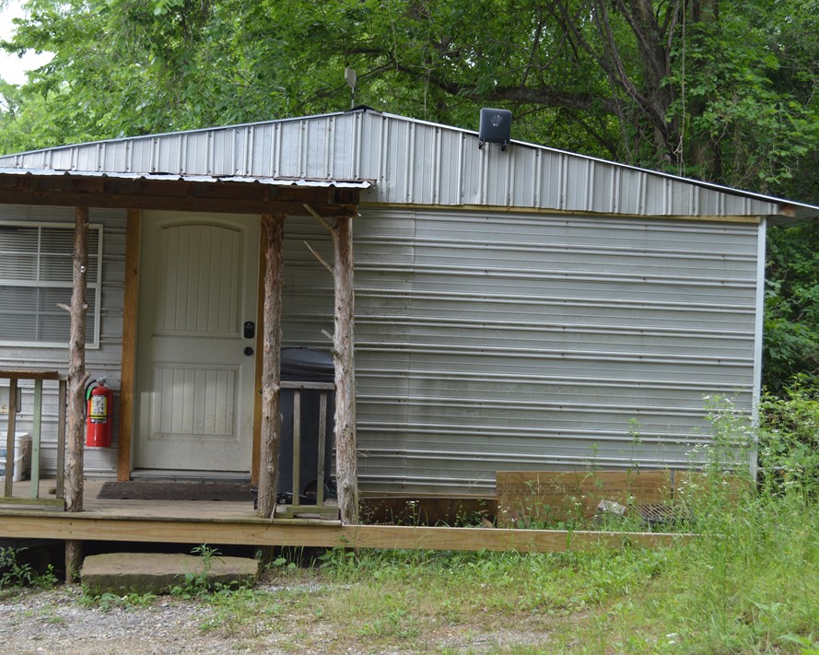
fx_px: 1333
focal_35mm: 55
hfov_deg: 34.1
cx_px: 383
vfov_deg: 27.6
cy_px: 331
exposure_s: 1/125
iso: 220
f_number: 5.6
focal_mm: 32
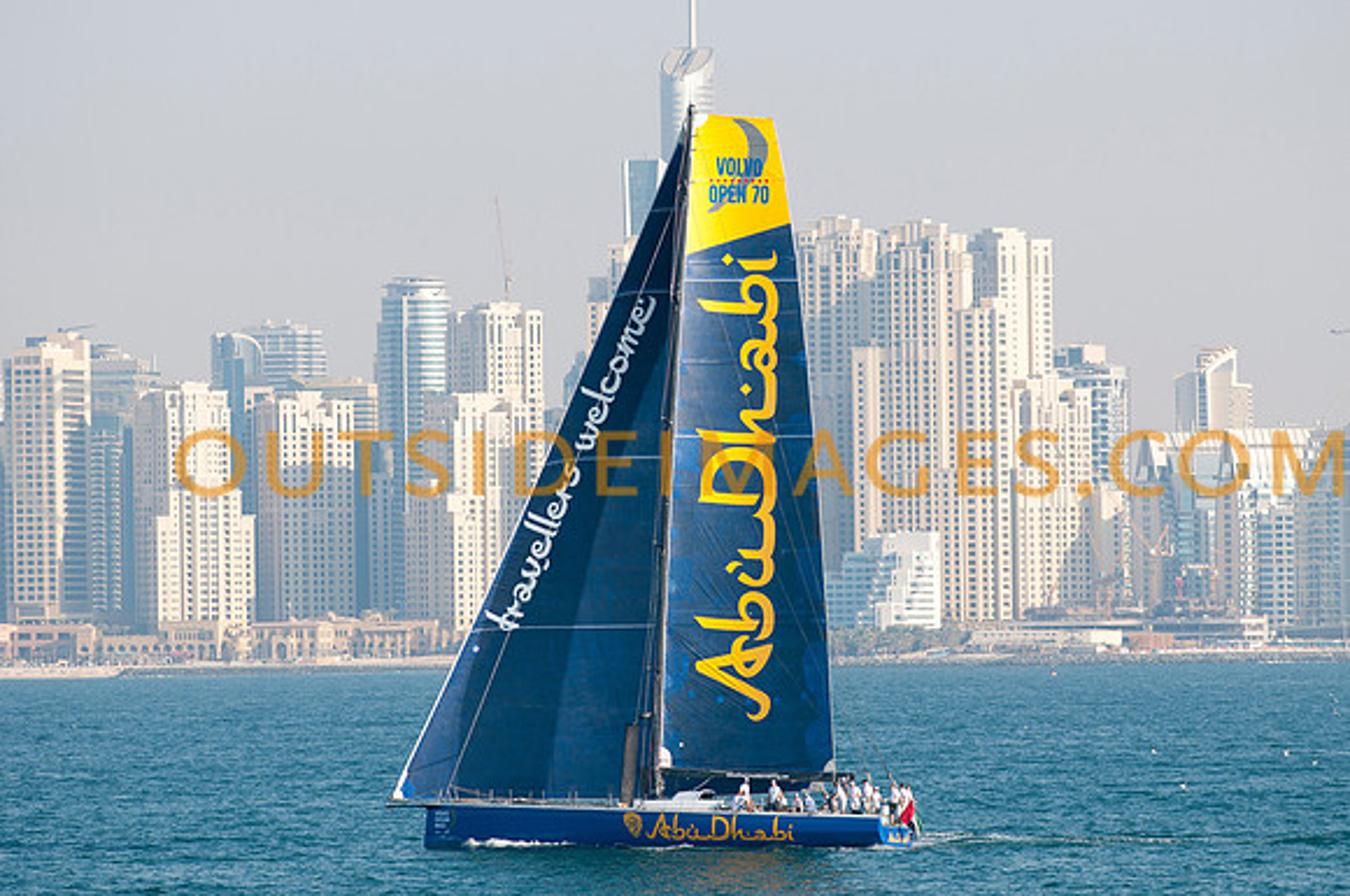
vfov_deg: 4.6
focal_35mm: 300
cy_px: 448
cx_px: 675
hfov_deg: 6.9
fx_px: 11234
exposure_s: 1/640
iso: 100
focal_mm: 200
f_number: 4
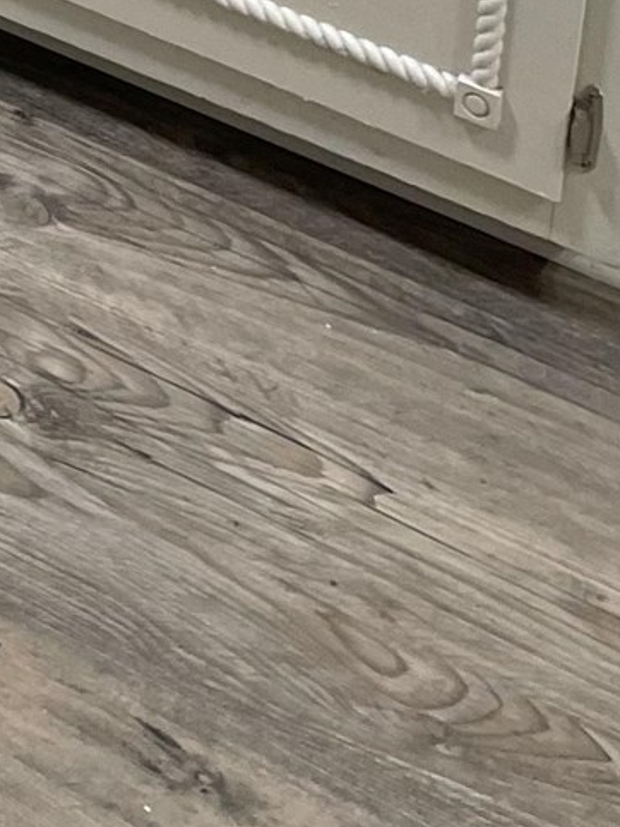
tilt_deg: -15.7
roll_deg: +0.3
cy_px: -990
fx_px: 2963
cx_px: -555
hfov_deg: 11.0
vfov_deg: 13.0
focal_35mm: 124
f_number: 1.6
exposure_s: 1/60
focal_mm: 4.2
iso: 80
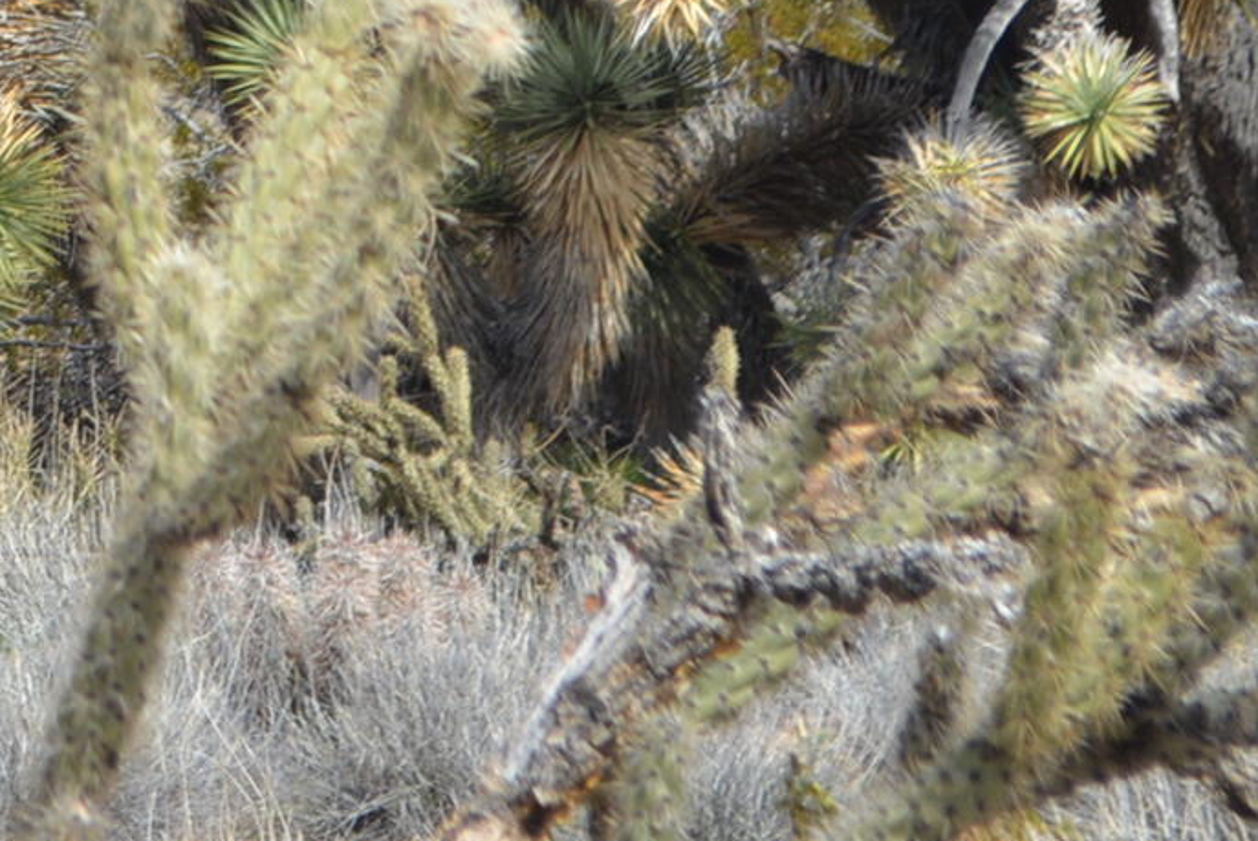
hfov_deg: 5.6
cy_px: -597
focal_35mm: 359
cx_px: -1480
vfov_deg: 3.8
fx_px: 12559
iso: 100
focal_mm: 55
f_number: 8
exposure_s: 1/200
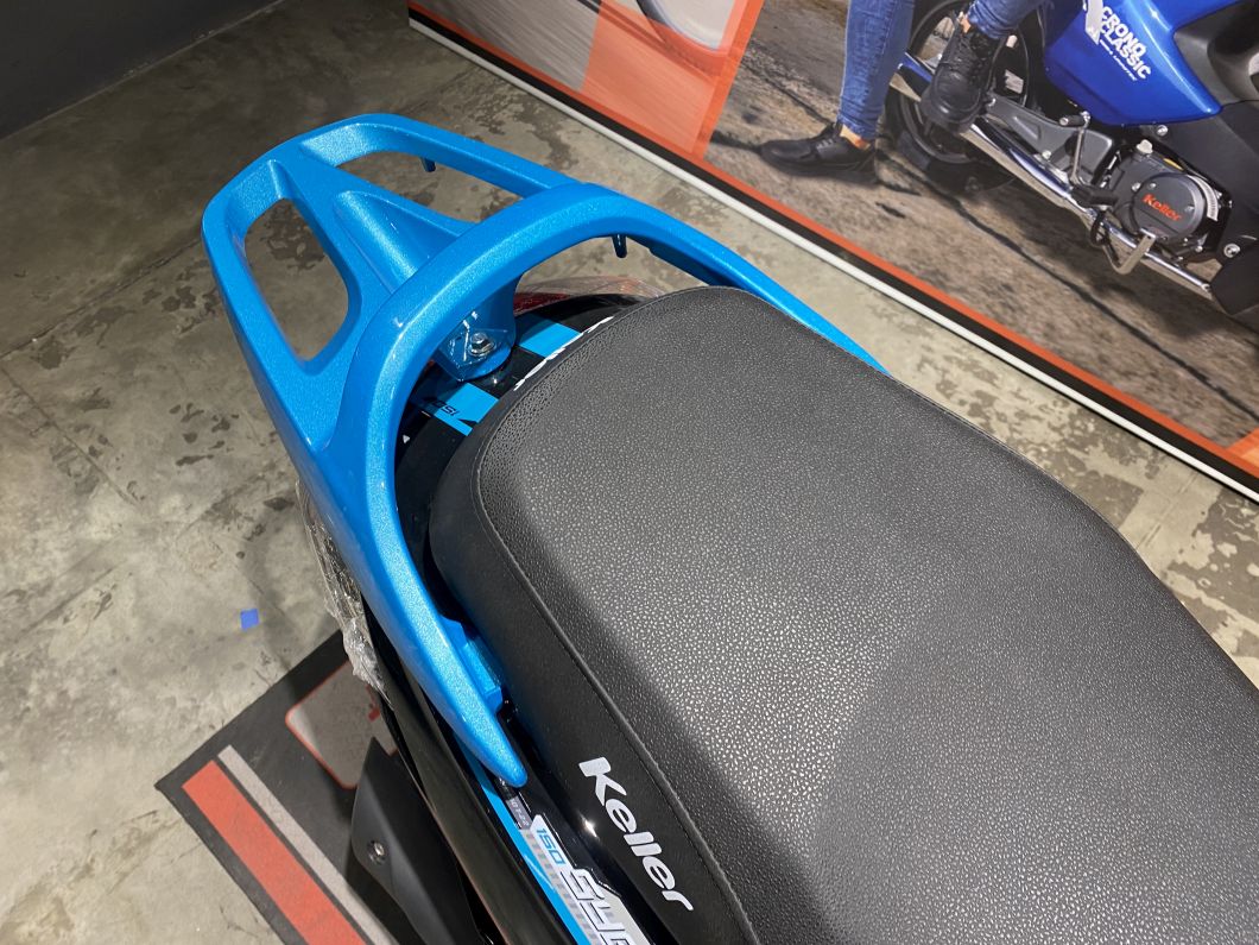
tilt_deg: -55.9
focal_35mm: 26
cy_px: 472
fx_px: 946
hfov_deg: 67.3
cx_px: 630
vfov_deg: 53.1
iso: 80
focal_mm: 4.25
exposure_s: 1/50
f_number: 1.8
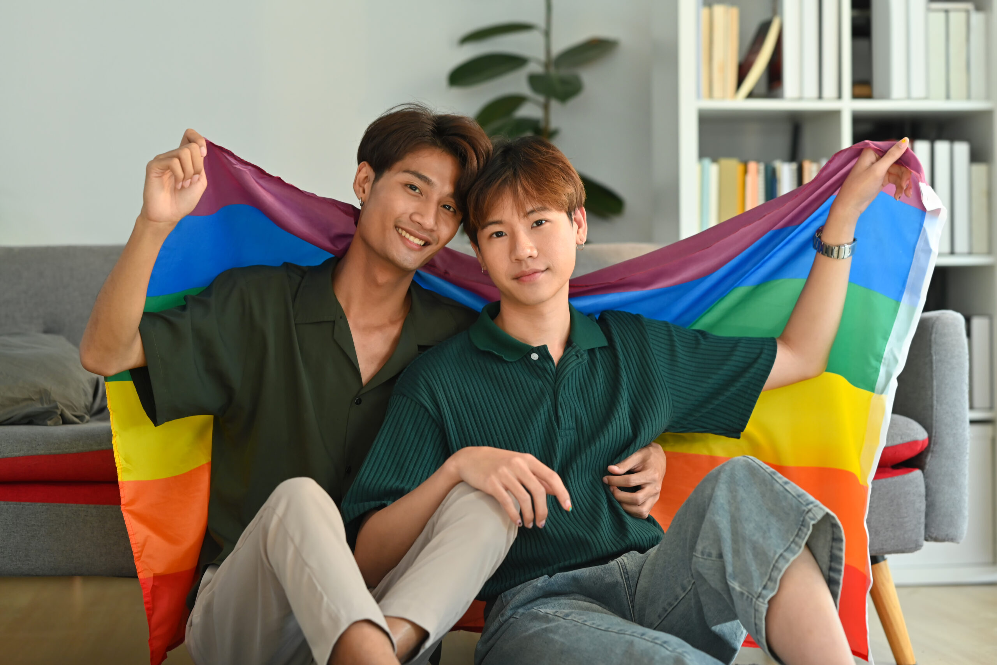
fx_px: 2354
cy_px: 332
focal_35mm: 85
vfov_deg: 16.1
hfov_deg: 23.9
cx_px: 498
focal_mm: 85
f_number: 2.8
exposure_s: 1/100
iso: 500
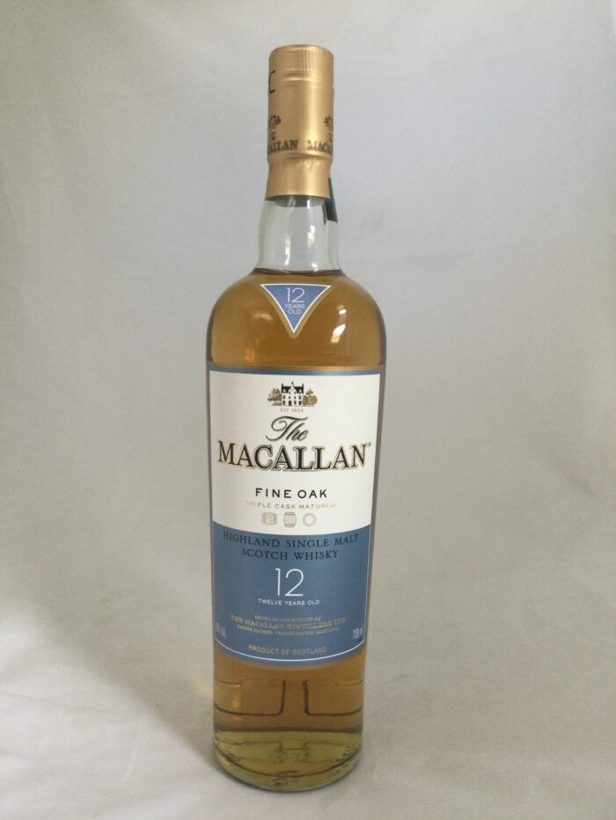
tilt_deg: -6.2
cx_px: 308
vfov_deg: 58.3
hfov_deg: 45.5
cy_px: 410
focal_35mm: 31
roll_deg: -0.6
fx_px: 735
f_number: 2.4
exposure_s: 1/33
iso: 80
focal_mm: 3.3
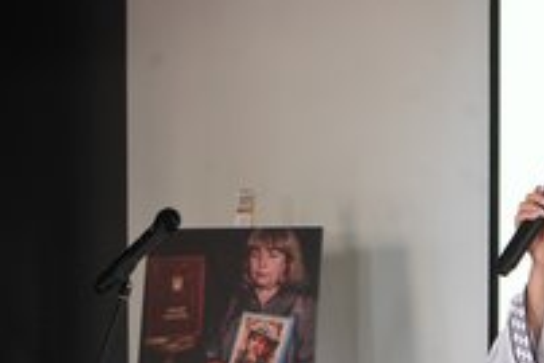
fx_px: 1799
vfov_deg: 11.4
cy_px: 343
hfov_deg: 17.0
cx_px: 463
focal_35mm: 119
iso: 2000
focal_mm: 60
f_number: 5.6
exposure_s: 1/80
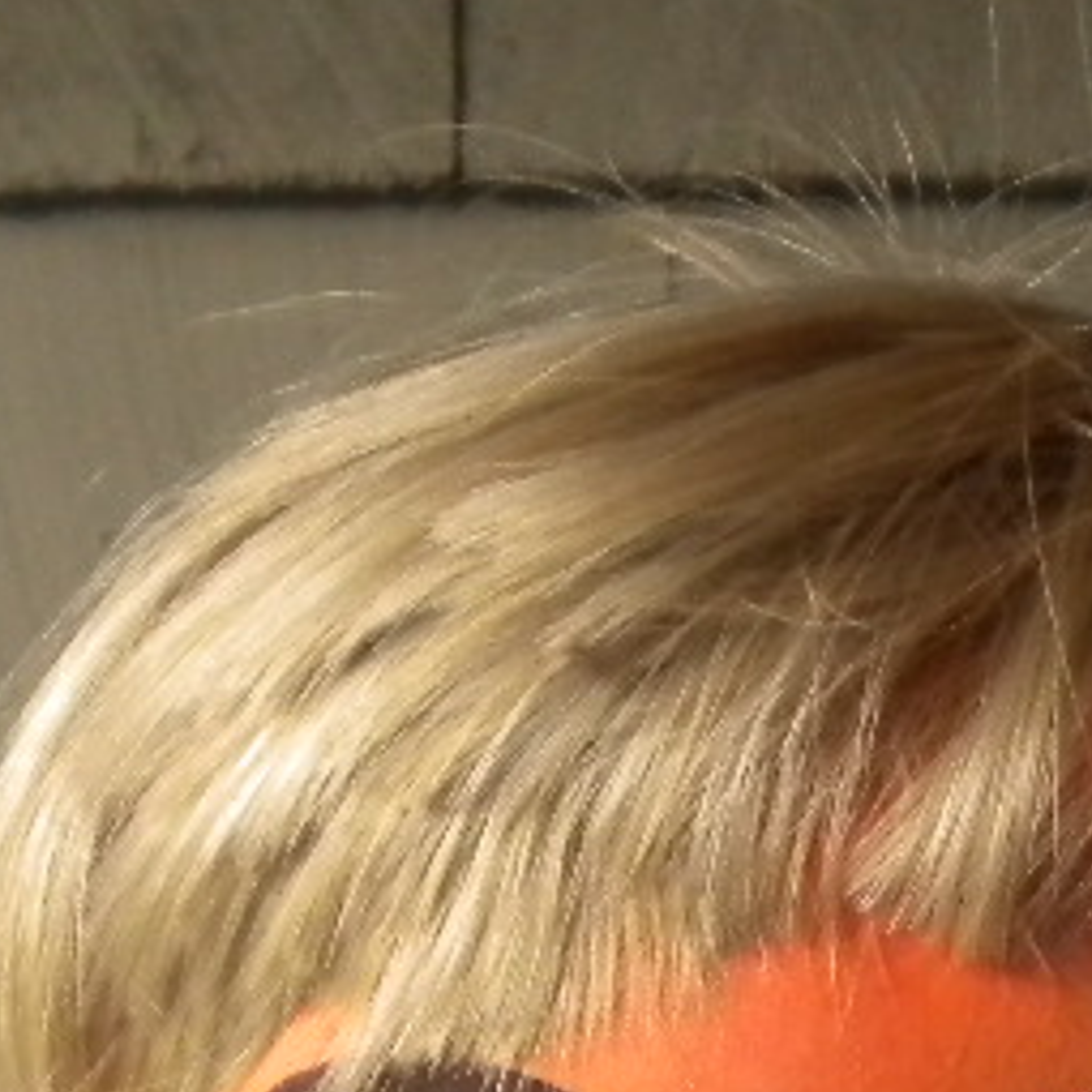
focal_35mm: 124
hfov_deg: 14.0
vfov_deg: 13.3
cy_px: 1589
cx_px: 899
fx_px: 4426
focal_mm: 6.3
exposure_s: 1/297
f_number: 3.1
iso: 400
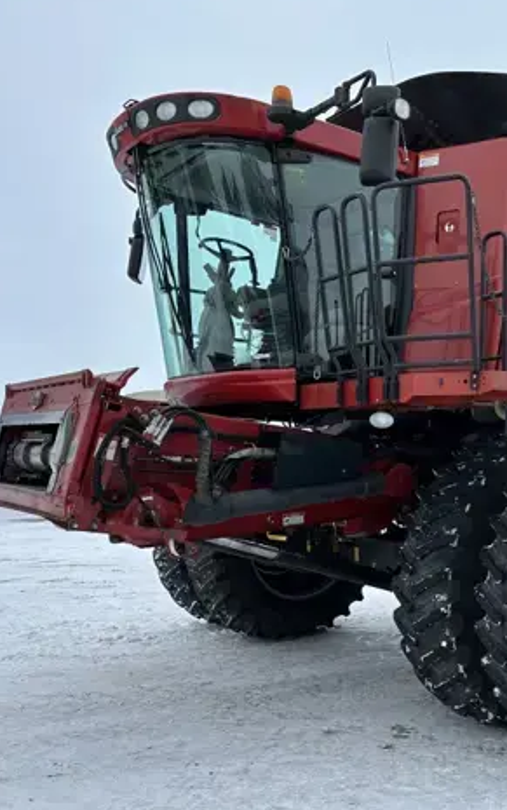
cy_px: 406
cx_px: 467
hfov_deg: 34.1
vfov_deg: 55.3
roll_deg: -2.4
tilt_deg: +3.4
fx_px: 773
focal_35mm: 35
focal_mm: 6.86
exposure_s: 1/2660
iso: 80
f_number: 1.78
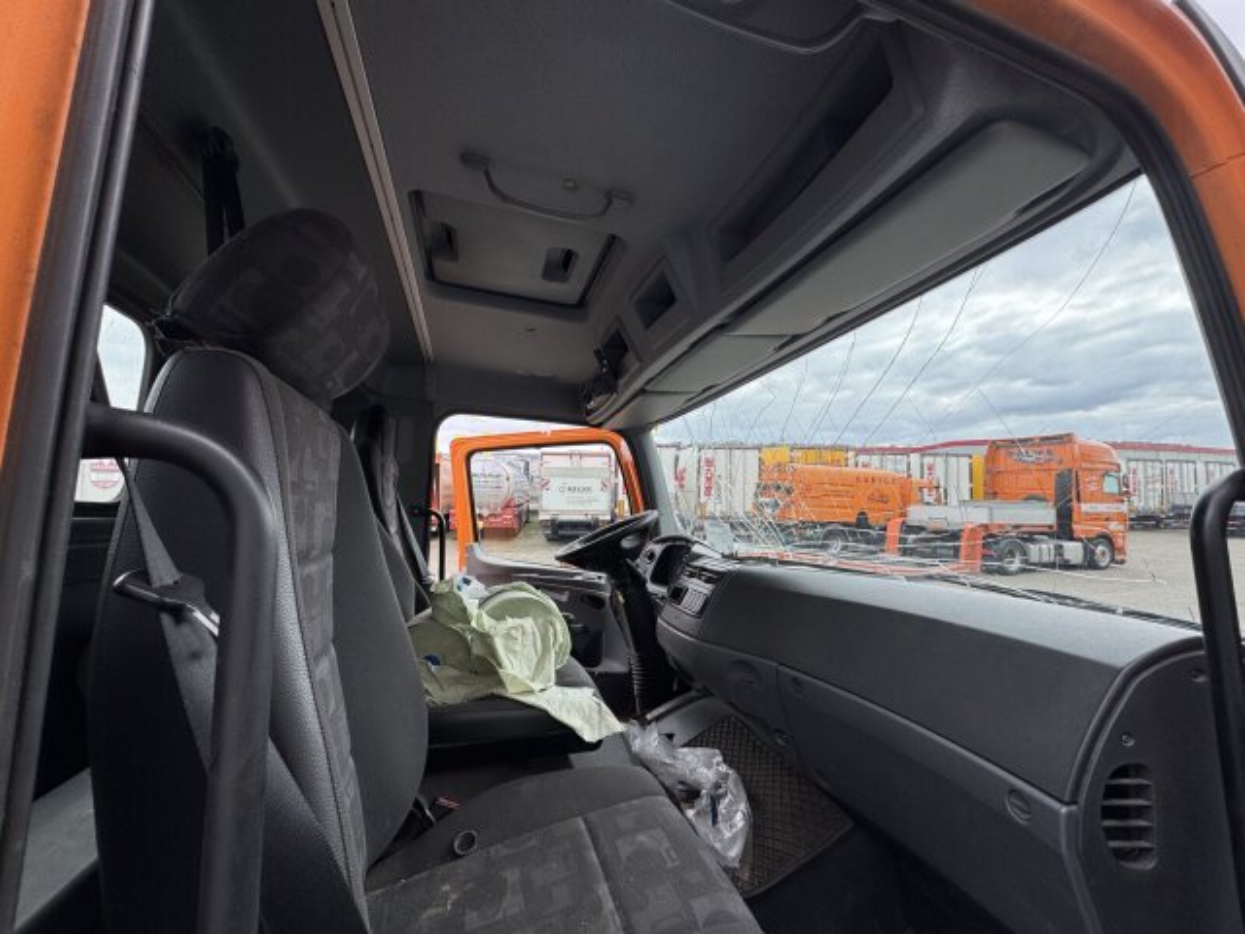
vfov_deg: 85.7
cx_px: 622
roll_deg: -1.0
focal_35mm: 14
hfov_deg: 102.1
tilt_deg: +4.9
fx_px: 504
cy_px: 467
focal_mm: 2.22
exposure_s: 1/322
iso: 40
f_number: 2.2
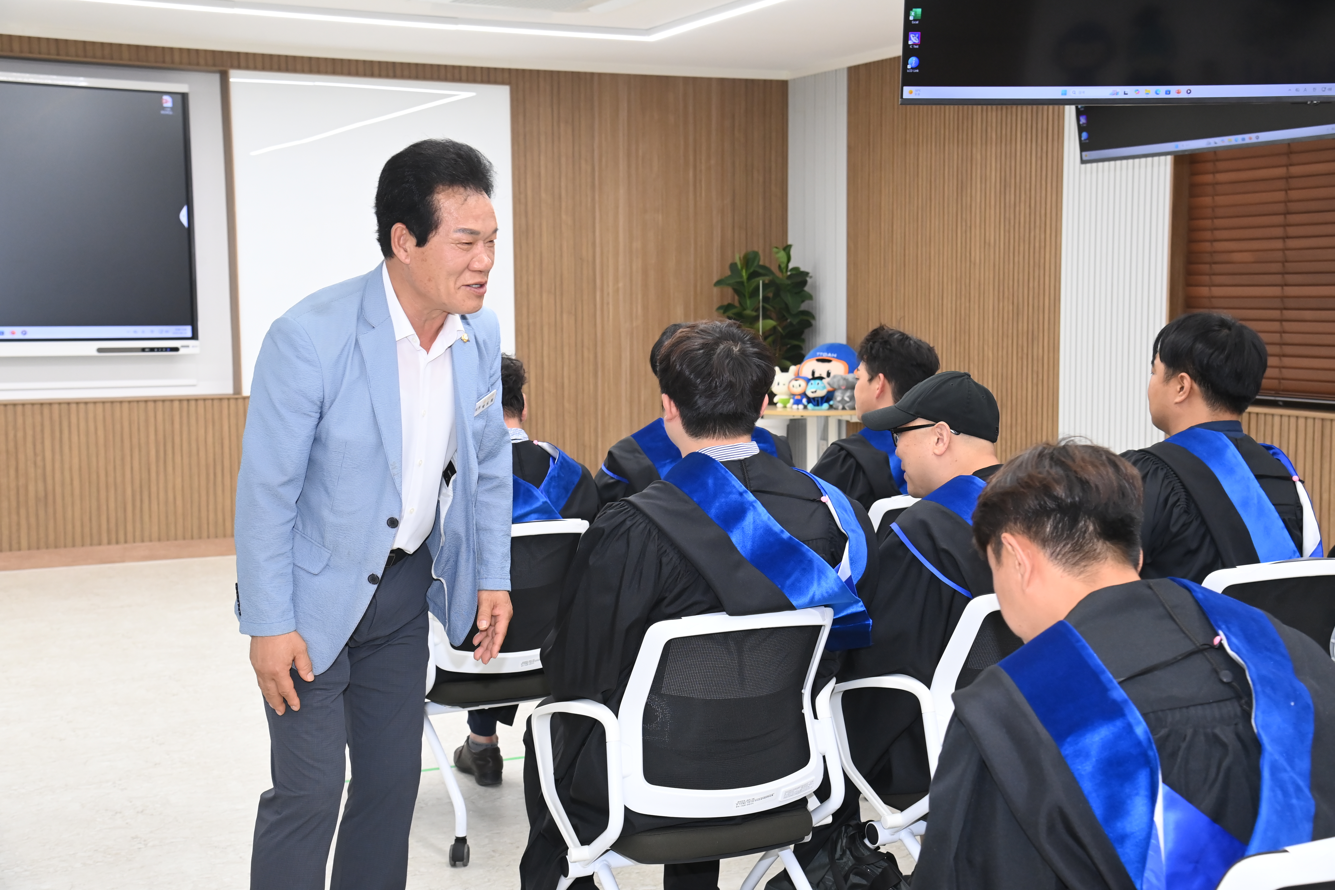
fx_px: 1780
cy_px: 445
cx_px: 668
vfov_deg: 28.1
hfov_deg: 41.1
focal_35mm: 48
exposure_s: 1/250
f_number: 6.3
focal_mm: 48
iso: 2500
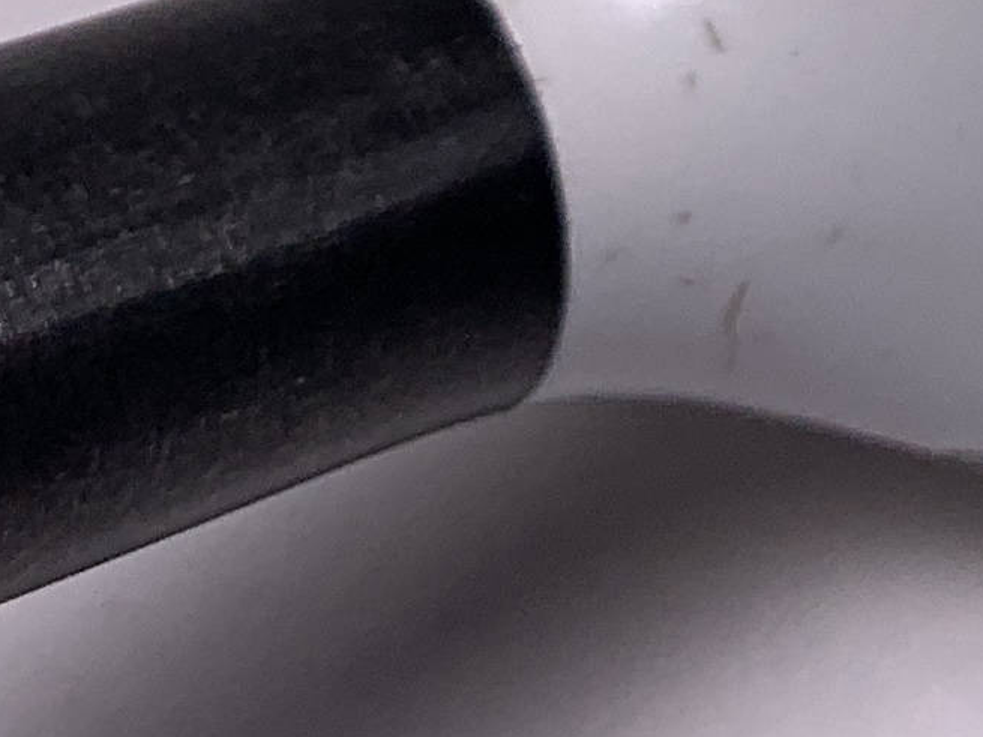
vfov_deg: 8.4
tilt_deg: -58.4
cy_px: -1060
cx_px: 1856
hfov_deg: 11.3
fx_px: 4543
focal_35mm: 160
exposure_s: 1/623
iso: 25
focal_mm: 4.25
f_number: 1.8
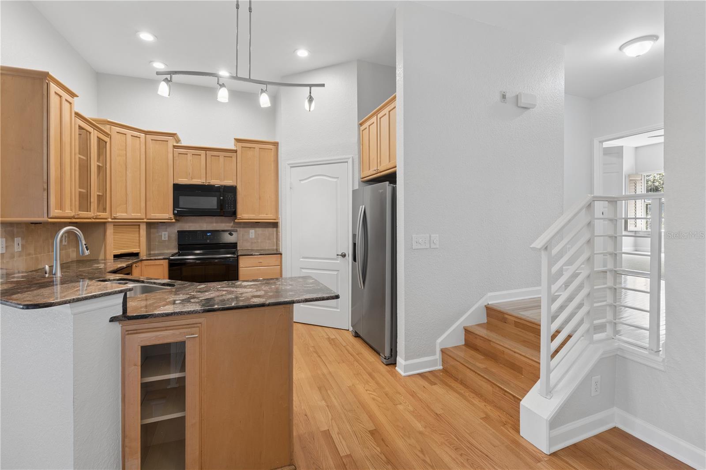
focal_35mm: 15
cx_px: 353
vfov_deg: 77.3
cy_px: 235
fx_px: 294
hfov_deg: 100.4
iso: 160
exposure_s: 1/4
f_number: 8
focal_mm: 10
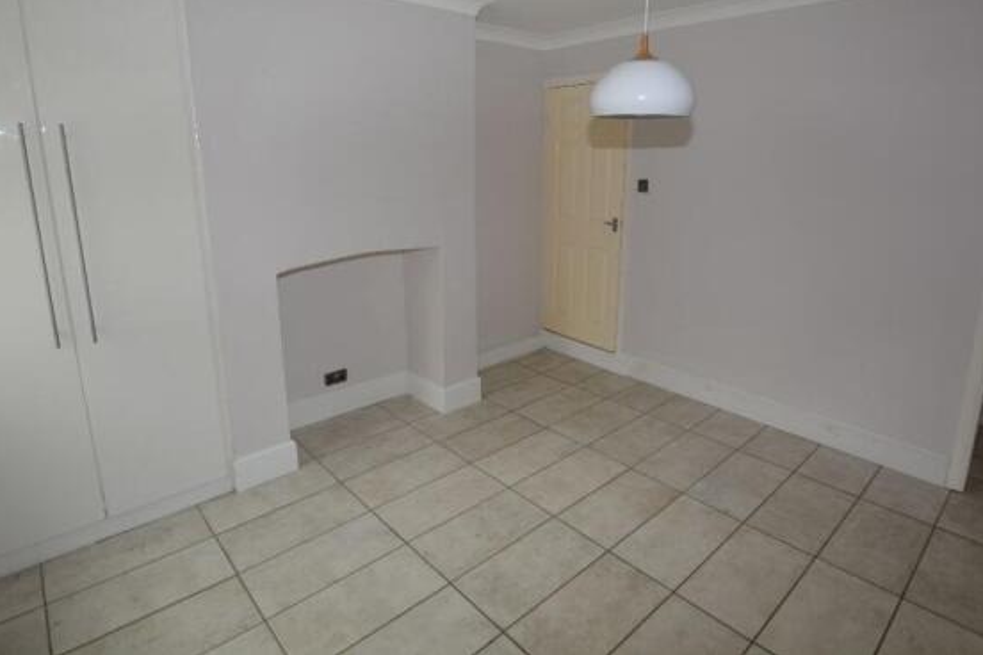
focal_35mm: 20
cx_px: 489
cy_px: 268
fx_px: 535
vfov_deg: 62.5
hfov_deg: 85.1
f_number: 5
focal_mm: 11
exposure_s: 1/100
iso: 200
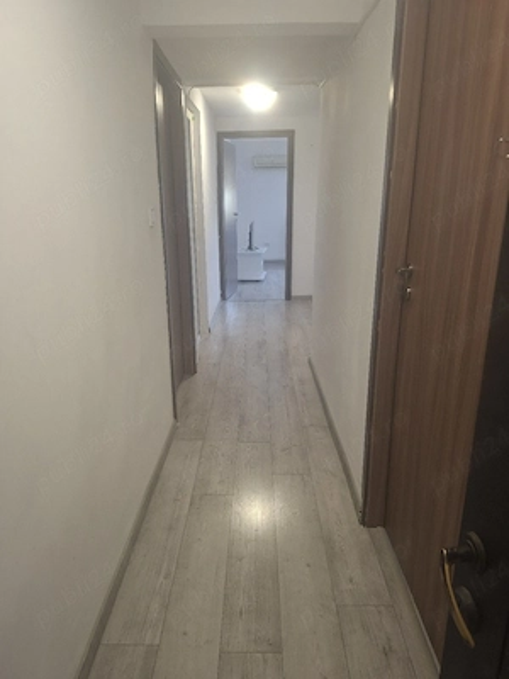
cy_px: 340
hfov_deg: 58.9
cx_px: 254
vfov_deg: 73.9
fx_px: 451
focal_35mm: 23
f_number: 1.8
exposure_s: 1/50
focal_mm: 5.54
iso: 320
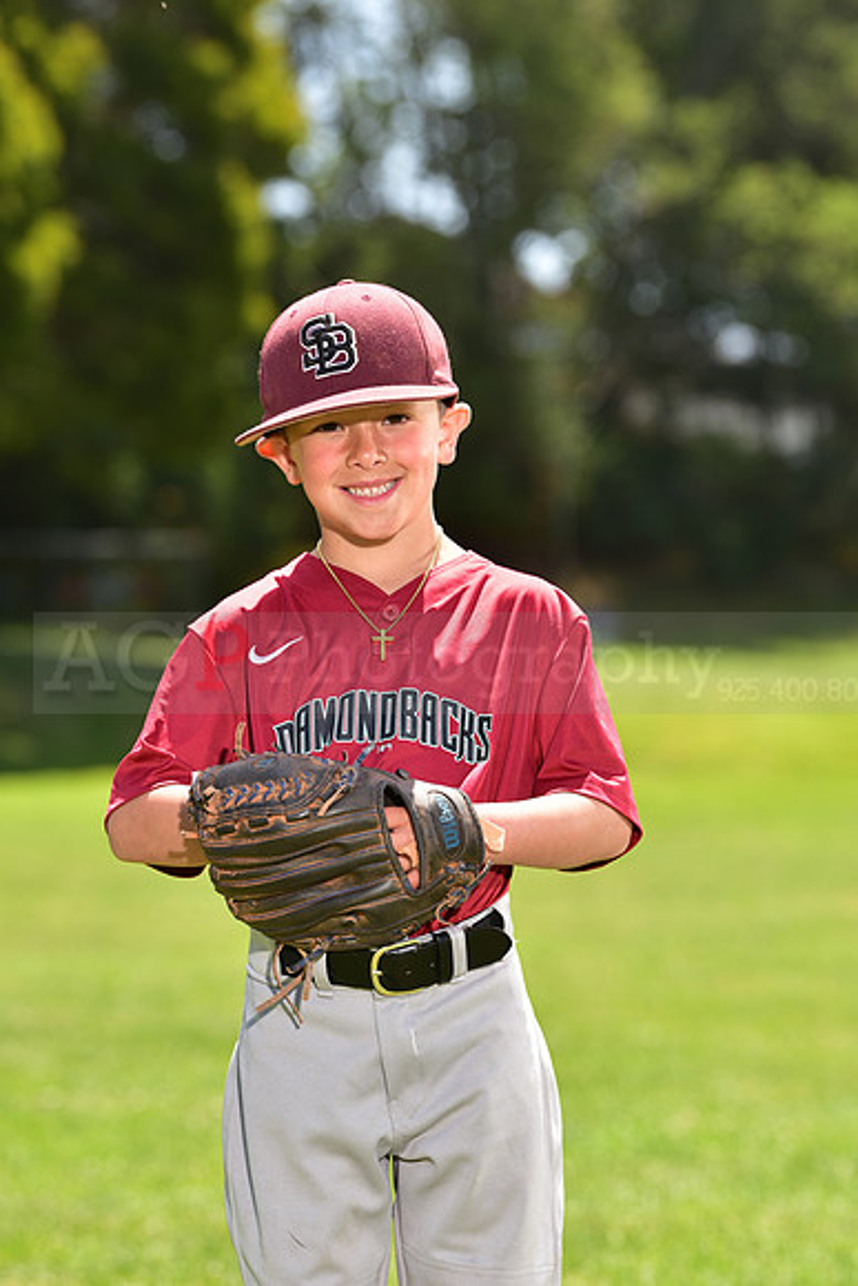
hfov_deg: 9.5
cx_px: 429
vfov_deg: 14.2
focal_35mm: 145
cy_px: 643
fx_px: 5180
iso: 80
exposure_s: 1/200
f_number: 5
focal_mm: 145
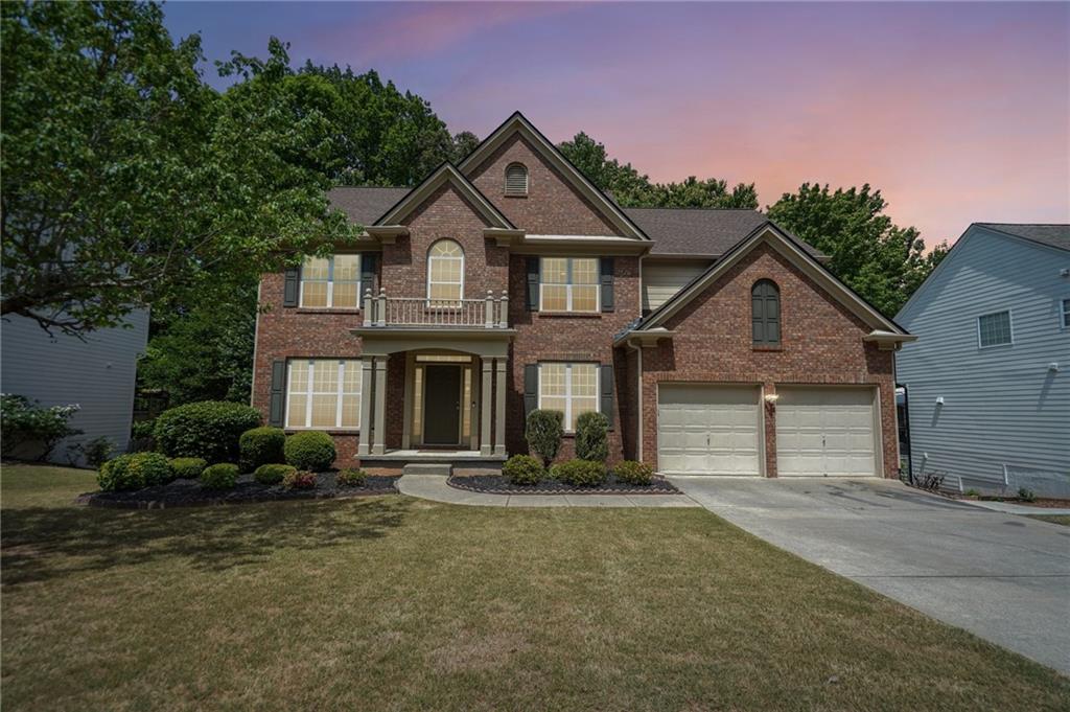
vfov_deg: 73.7
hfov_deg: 96.8
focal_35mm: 16
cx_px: 535
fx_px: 475
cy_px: 356
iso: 50
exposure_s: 1/250
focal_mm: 16
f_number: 5
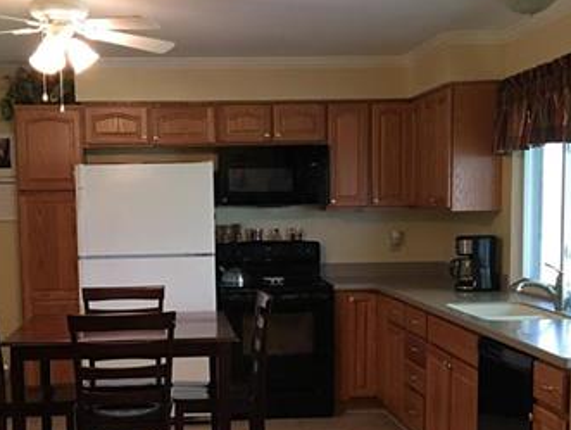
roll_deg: +1.1
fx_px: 925
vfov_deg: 25.9
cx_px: 216
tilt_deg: -6.3
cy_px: 316
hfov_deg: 34.1
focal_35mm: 56
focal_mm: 4.15
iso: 64
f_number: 2.2
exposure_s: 1/15
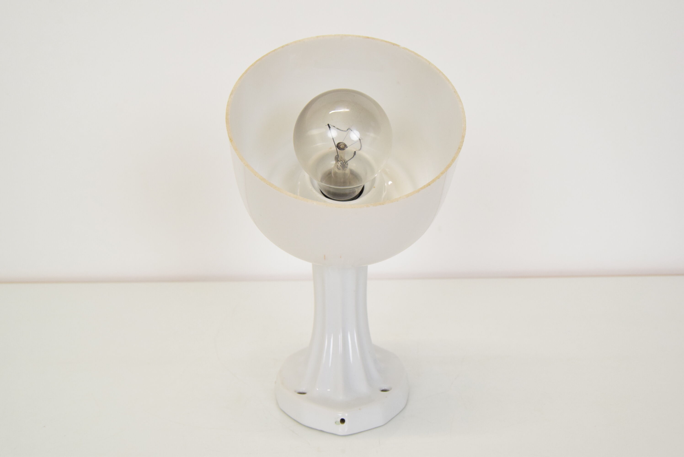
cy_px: 228
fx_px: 627
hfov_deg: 57.2
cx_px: 342
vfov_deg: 40.0
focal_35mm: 33
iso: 1600
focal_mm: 22
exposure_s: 1/200
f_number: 7.1
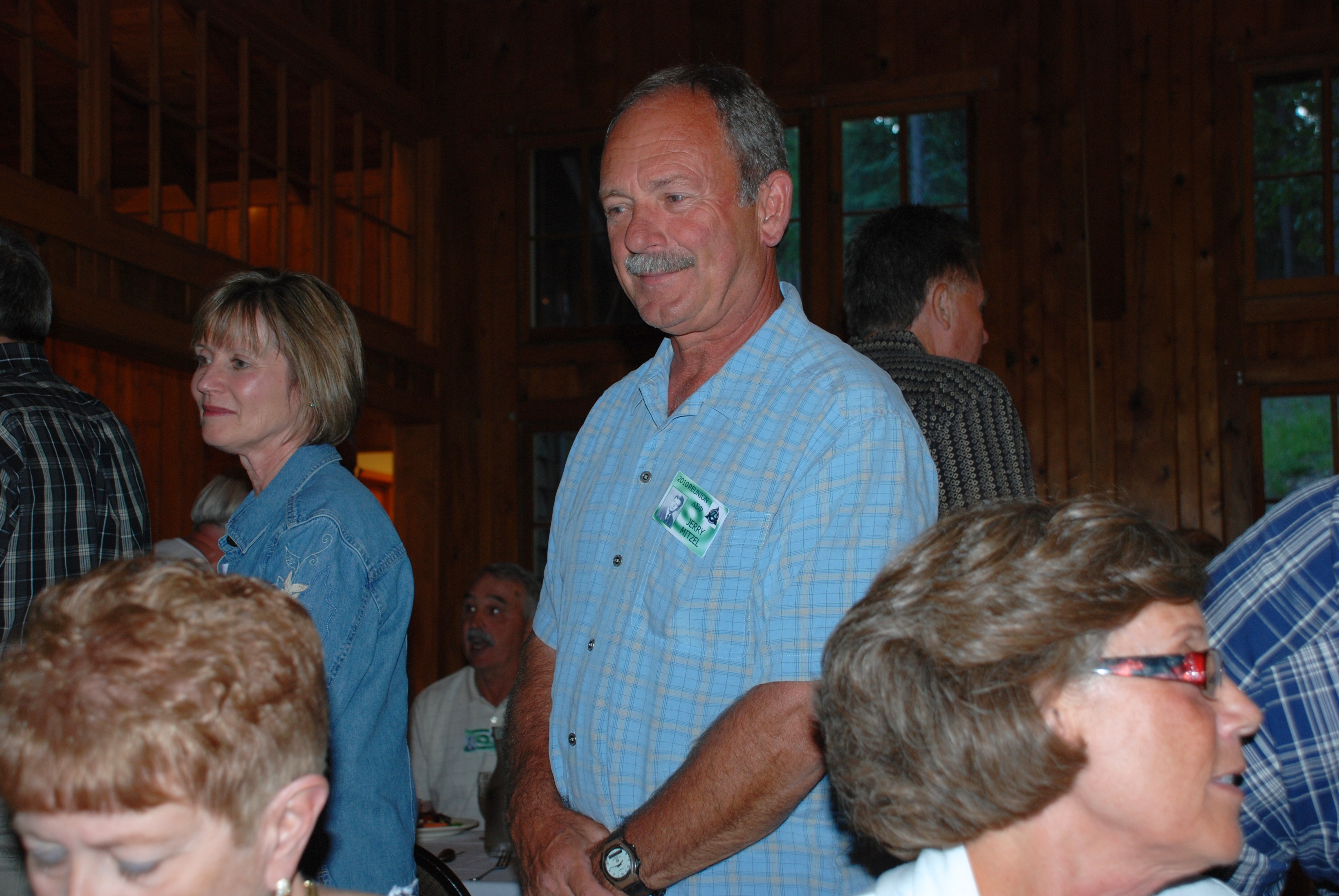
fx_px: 1732
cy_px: 448
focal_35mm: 46
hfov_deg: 42.3
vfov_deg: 29.0
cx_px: 670
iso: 200
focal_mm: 31
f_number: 4.2
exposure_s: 1/60
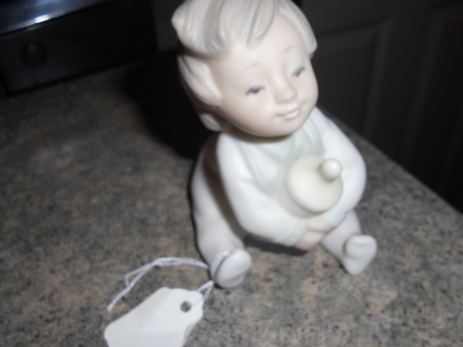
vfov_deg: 42.9
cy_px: 170
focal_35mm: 33
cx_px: 228
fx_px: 441
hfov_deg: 55.4
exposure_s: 1/25
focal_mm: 5.8
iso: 80
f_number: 8.8
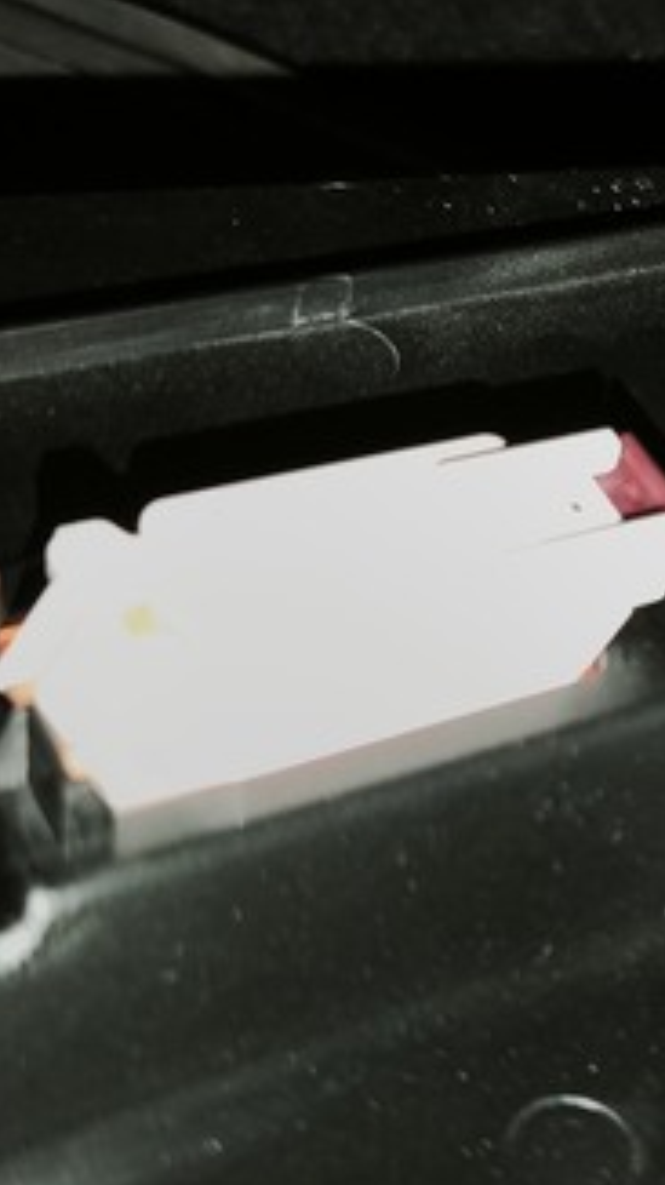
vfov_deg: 34.9
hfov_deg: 18.3
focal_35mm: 60
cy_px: 623
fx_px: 1884
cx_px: 919
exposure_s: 1/25
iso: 2500
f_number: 1.62
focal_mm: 6.45
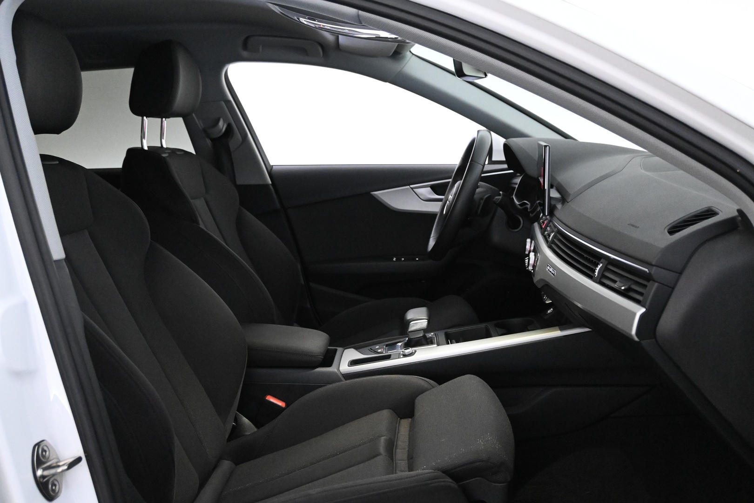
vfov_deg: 39.1
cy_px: 252
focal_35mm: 34
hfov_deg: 56.1
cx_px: 377
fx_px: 707
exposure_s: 1/60
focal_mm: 22.5
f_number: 4
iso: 5600
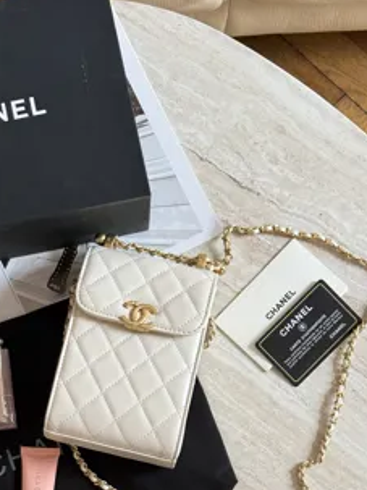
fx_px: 1075
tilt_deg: -81.8
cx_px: 124
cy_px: 356
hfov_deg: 19.3
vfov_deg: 25.4
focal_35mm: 76
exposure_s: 1/33
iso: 200
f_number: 1.78
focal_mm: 6.76
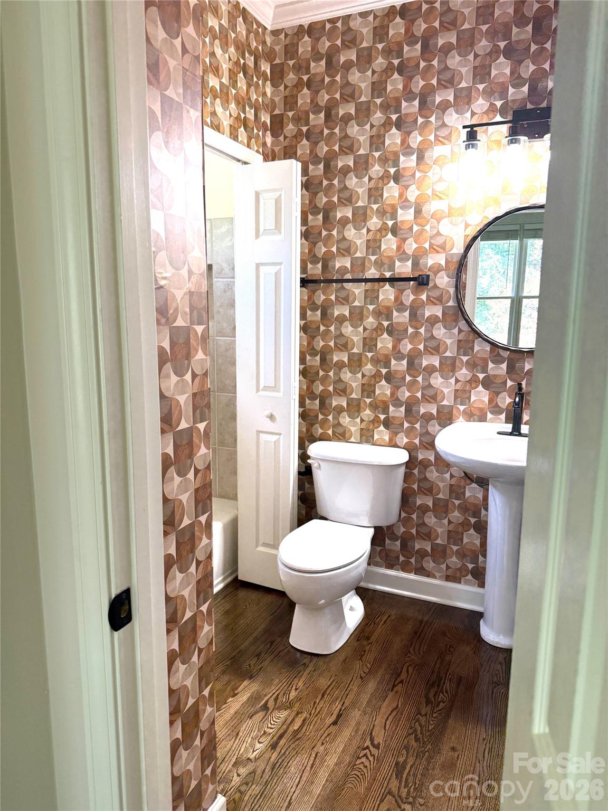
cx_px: 304
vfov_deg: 71.6
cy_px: 406
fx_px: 562
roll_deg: -0.8
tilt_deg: -10.0
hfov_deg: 56.8
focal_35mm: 24
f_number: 1.78
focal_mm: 6.76
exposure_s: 1/138
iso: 200
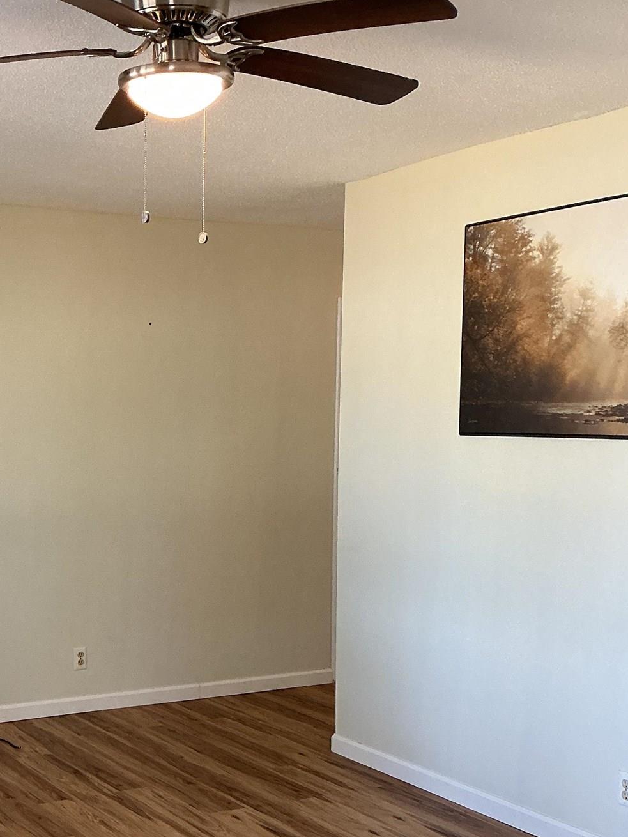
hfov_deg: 27.8
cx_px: 102
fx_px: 1233
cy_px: 561
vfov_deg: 37.1
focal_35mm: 51
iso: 100
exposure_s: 1/60
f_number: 1.8
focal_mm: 3
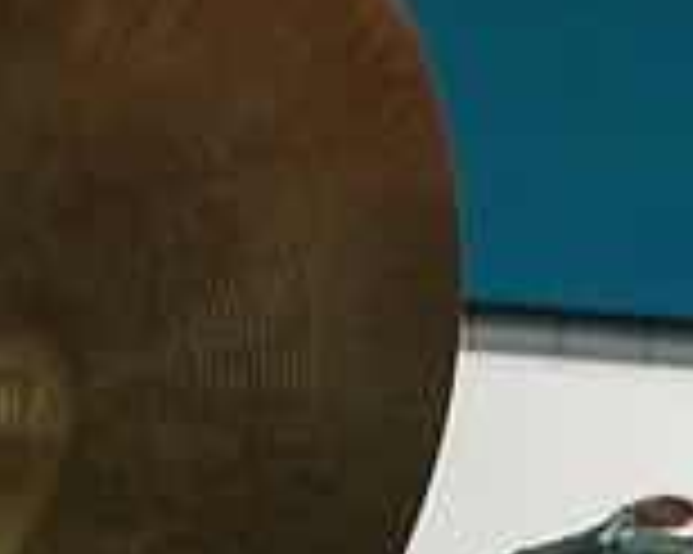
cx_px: 1004
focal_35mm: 85
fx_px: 1742
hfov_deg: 19.8
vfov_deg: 16.5
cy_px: 826
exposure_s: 1/500
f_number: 4
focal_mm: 24
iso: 10000
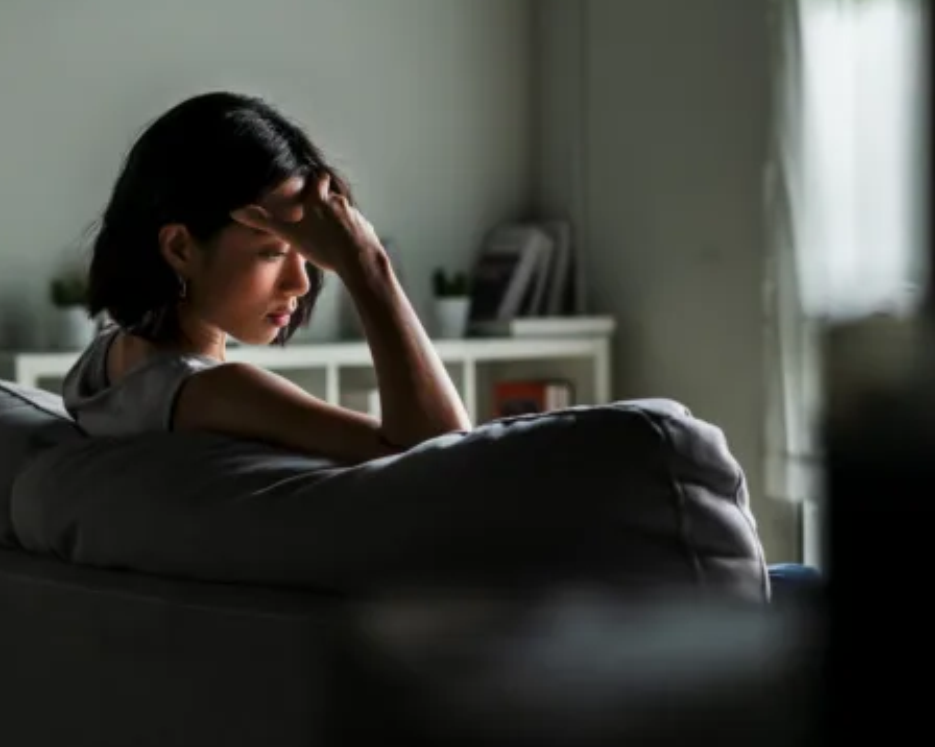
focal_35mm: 105
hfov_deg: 18.3
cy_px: 354
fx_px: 2904
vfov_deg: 14.7
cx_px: 499
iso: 200
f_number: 4.5
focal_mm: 85
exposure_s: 1/60
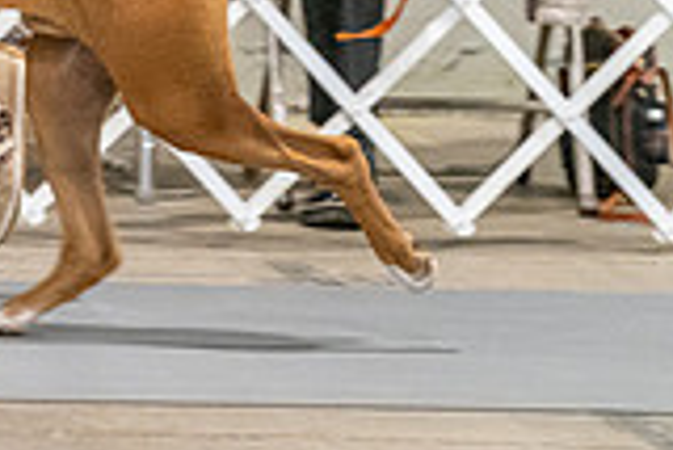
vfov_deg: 2.4
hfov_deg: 3.5
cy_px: -267
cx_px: -223
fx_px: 10890
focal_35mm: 582
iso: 6400
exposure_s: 1/250
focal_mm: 161
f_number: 3.2
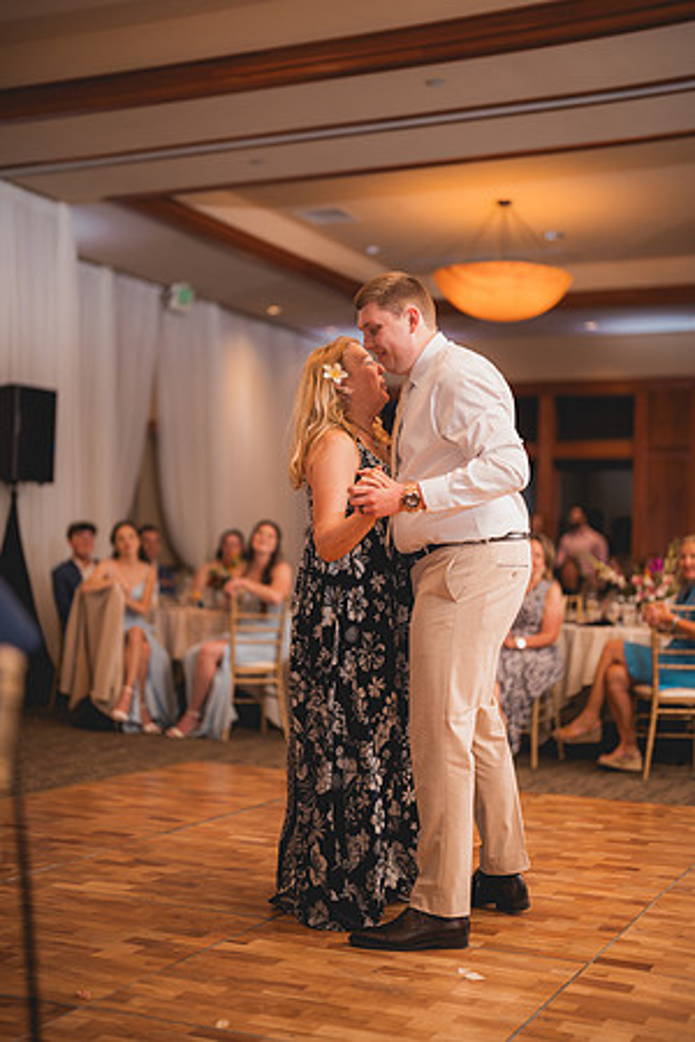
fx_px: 1448
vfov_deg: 39.6
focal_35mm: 50
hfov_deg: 27.0
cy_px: 521
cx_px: 348
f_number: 1.2
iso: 125
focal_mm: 50
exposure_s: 1/250
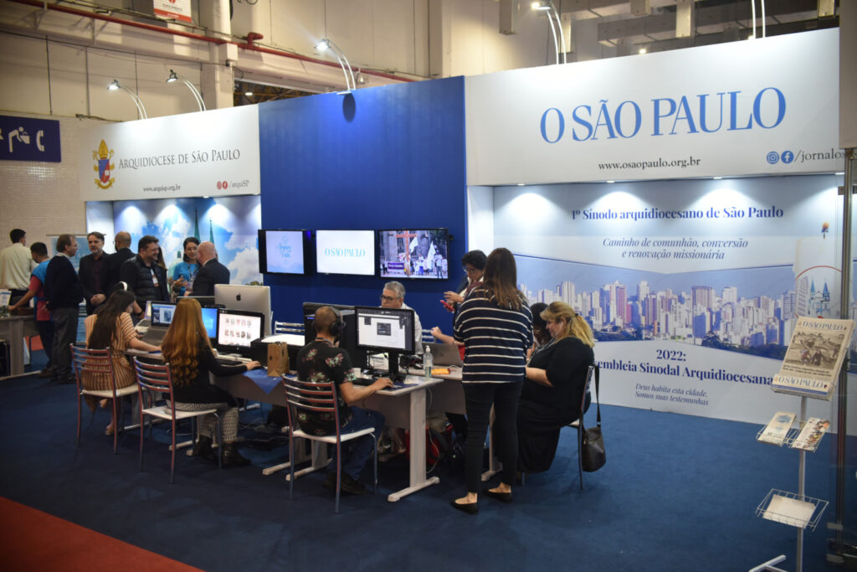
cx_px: 428
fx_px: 833
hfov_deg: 54.4
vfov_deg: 37.9
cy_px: 286
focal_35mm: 35
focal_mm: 35
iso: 1250
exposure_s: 1/100
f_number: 4
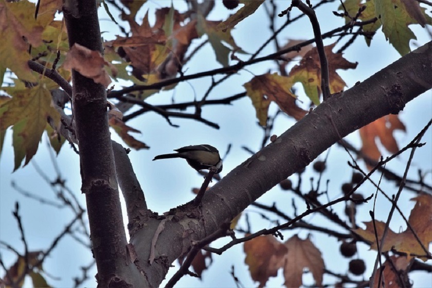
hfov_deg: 2.7
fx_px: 8999
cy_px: 144
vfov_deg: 1.8
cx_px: 216
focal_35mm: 750
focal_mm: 500
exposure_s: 1/500
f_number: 6.3
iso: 320
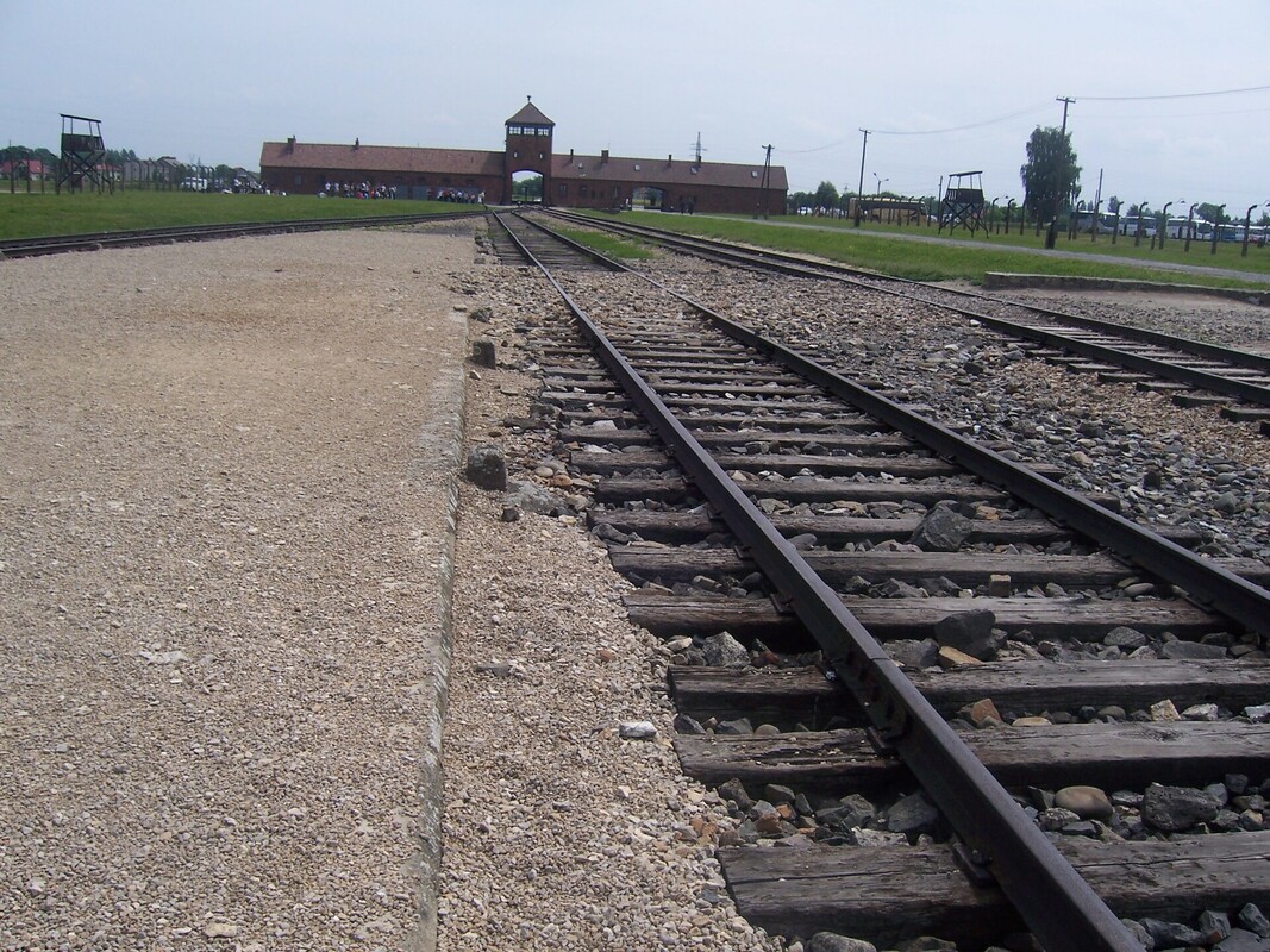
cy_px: 476
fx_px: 1321
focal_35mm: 36
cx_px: 635
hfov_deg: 51.4
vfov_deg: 39.6
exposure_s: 1/800
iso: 80
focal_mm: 6.2
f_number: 4.5
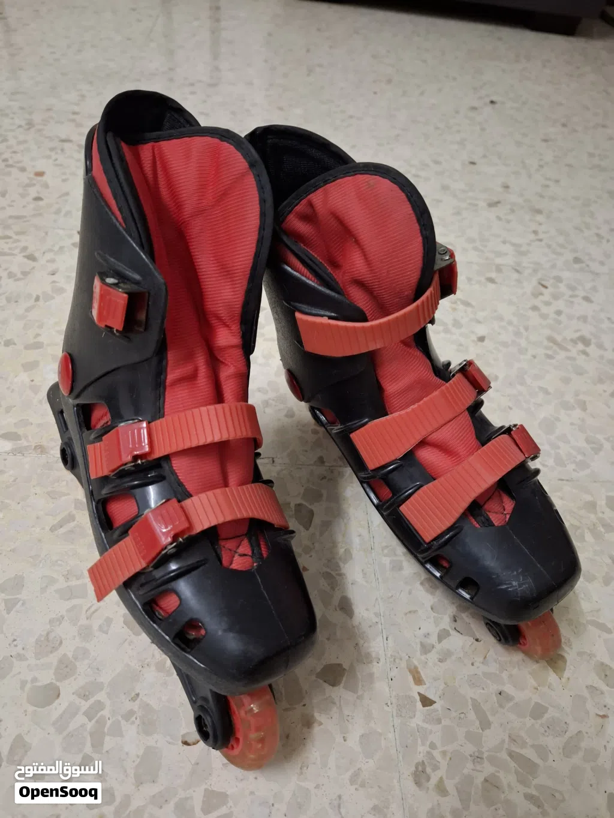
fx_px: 544
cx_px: 307
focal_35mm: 23
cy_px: 409
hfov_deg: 58.9
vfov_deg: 73.9
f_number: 1.8
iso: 640
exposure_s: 1/25
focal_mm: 5.54
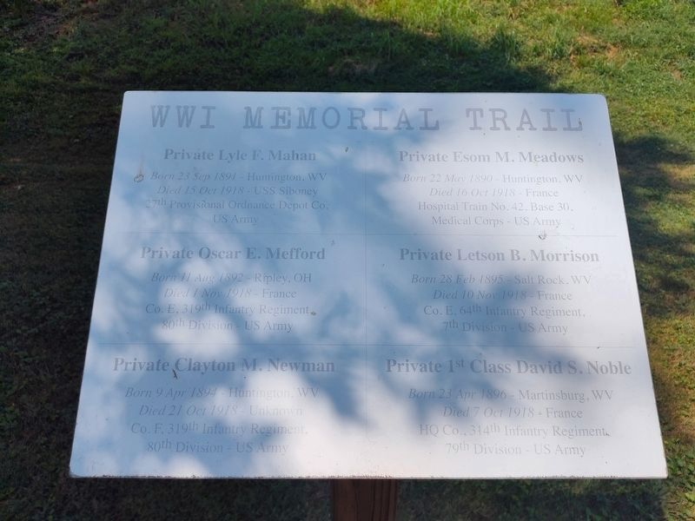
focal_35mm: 23
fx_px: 462
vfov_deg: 58.9
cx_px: 348
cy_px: 260
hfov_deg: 73.9
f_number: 1.8
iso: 100
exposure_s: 1/2805
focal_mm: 5.56
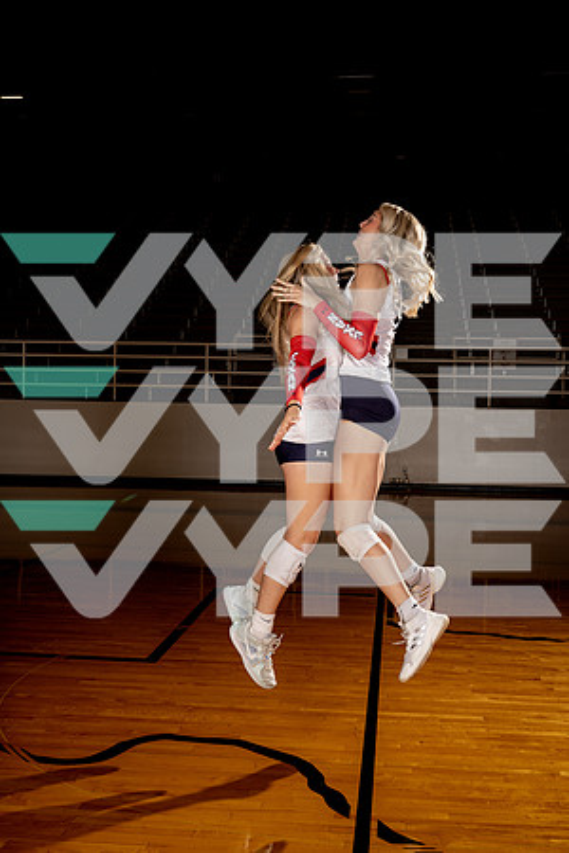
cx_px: 284
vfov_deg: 45.4
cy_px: 426
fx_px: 1019
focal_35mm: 43
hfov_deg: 31.2
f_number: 5.6
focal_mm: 43
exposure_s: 1/250
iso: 100
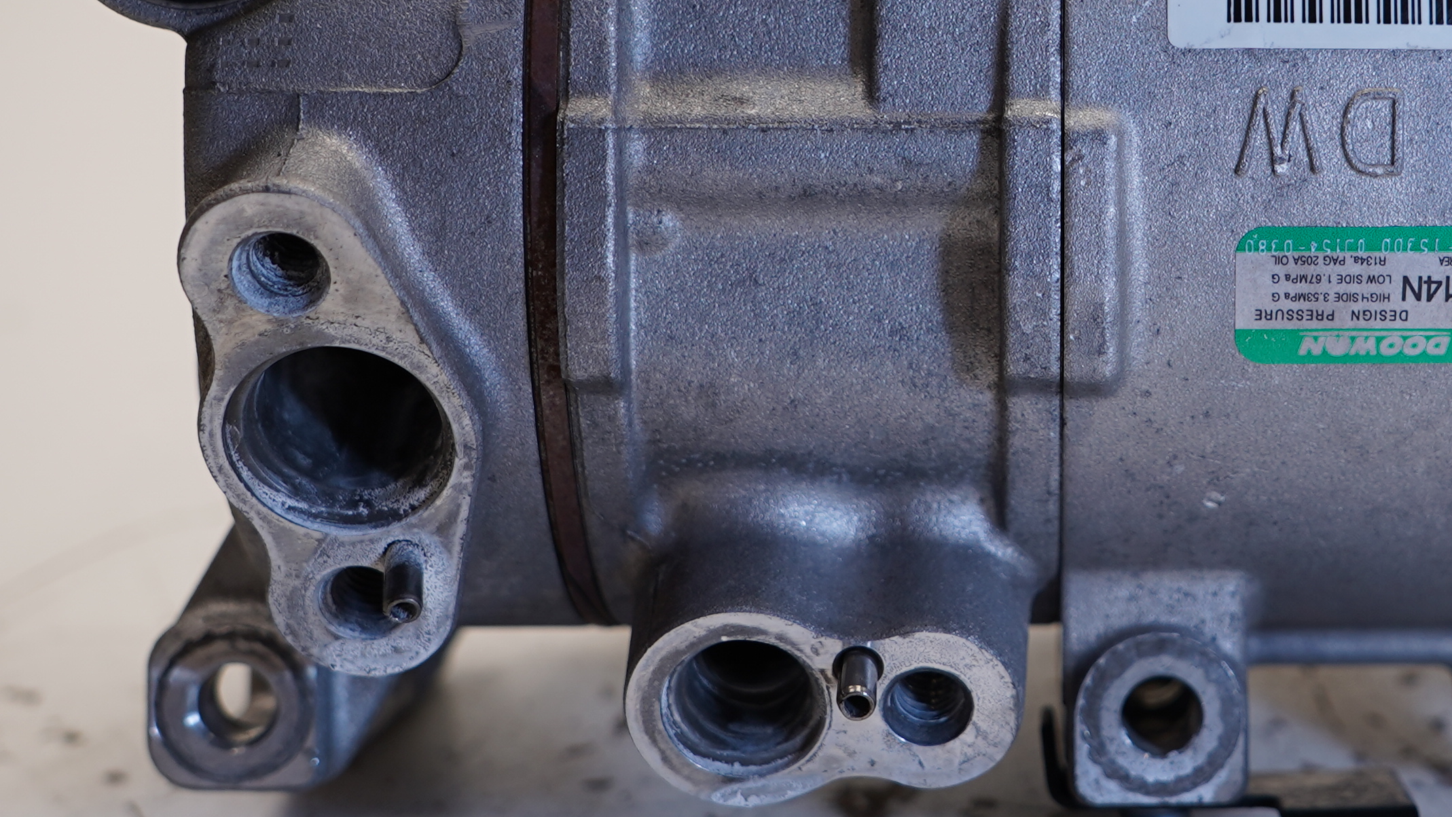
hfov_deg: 25.7
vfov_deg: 14.8
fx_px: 3119
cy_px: 153
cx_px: 1163
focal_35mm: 81
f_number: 3.5
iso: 160
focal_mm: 28
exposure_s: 1/125
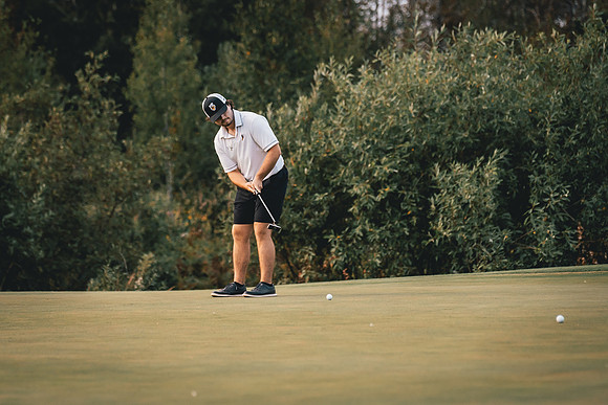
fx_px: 3822
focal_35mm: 226
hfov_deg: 9.1
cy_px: 218
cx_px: 252
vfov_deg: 6.1
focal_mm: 129
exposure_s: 1/1250
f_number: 2.8
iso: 500
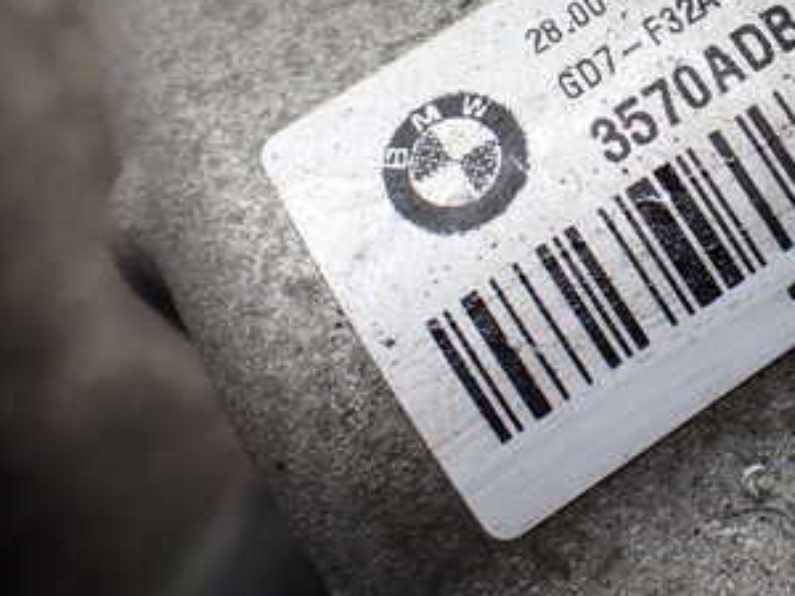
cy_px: 53
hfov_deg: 30.1
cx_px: 787
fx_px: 1378
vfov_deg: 23.7
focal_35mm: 60
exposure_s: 1/200
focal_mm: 5.4
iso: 100
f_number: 2.3
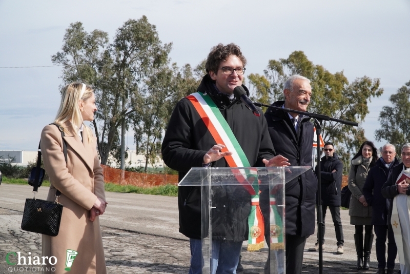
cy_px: 137
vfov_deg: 26.5
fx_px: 581
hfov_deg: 38.9
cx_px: 205
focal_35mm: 51
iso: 800
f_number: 8
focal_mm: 34
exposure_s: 1/1600
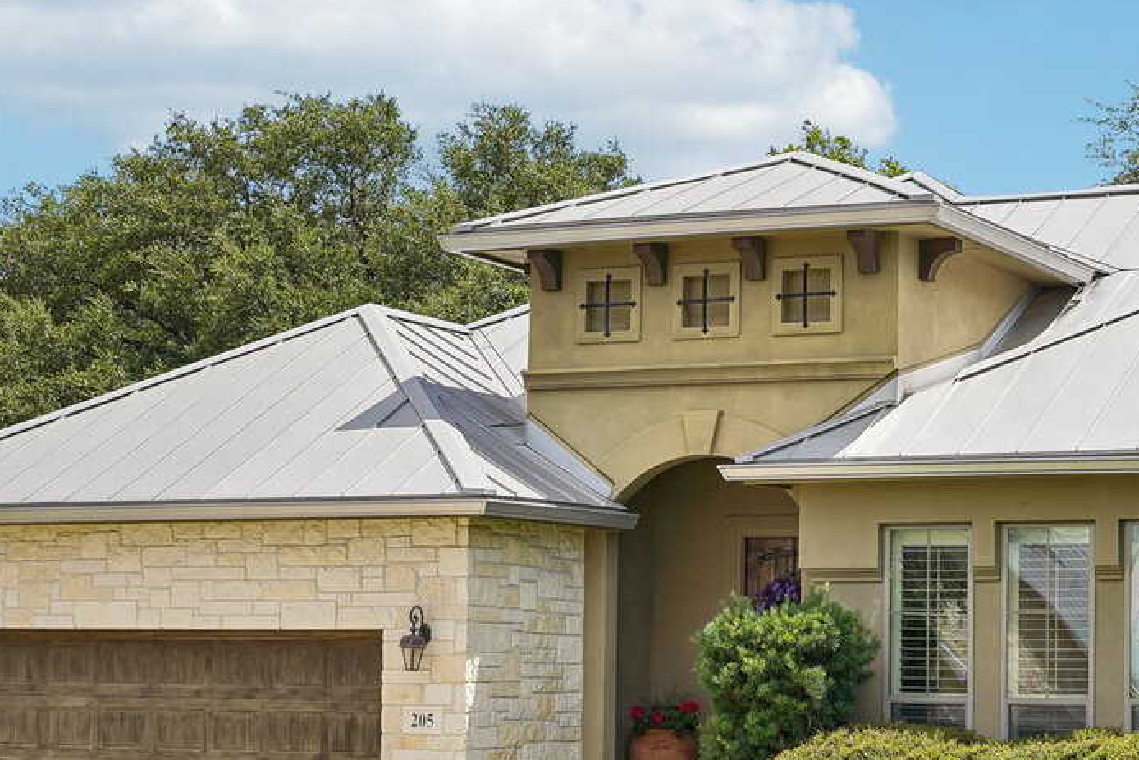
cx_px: 824
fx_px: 2473
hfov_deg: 25.7
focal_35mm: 78
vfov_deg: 17.4
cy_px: 535
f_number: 8
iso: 100
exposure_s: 1/320
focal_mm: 33.5
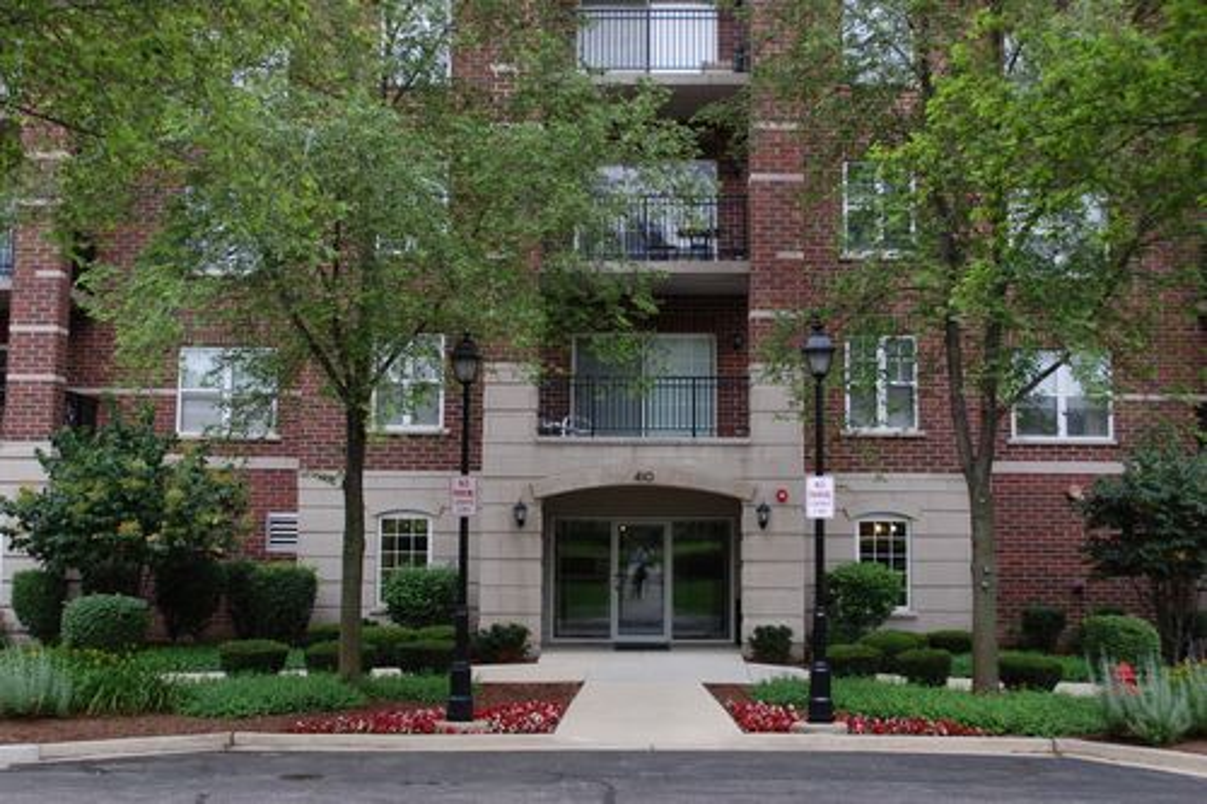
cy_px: 402
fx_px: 1408
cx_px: 604
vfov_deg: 31.9
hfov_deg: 46.4
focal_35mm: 42
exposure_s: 1/125
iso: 220
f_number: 5.6
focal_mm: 28
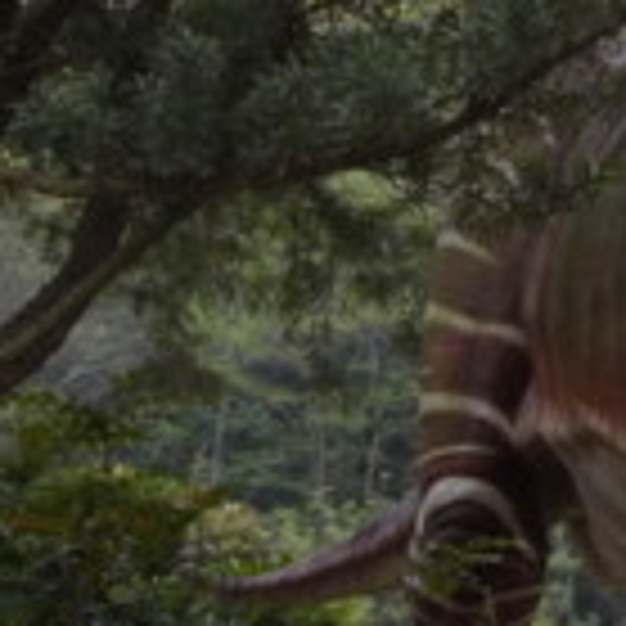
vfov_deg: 11.0
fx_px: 3233
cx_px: 860
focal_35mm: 158
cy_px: 41
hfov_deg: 10.8
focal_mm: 9.8
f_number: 4.8
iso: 213
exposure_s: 1/160
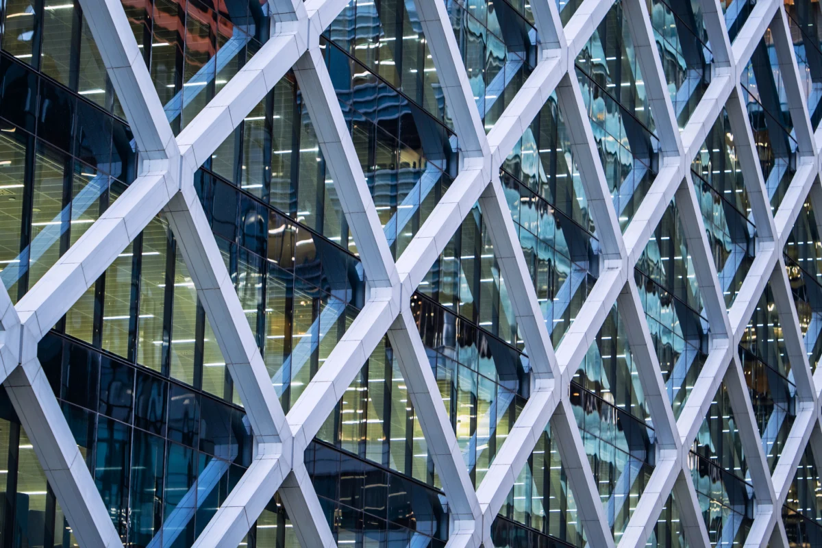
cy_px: 274
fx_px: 3082
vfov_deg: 10.2
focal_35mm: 135
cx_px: 411
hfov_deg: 15.2
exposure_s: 1/100
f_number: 1.8
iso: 640
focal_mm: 135
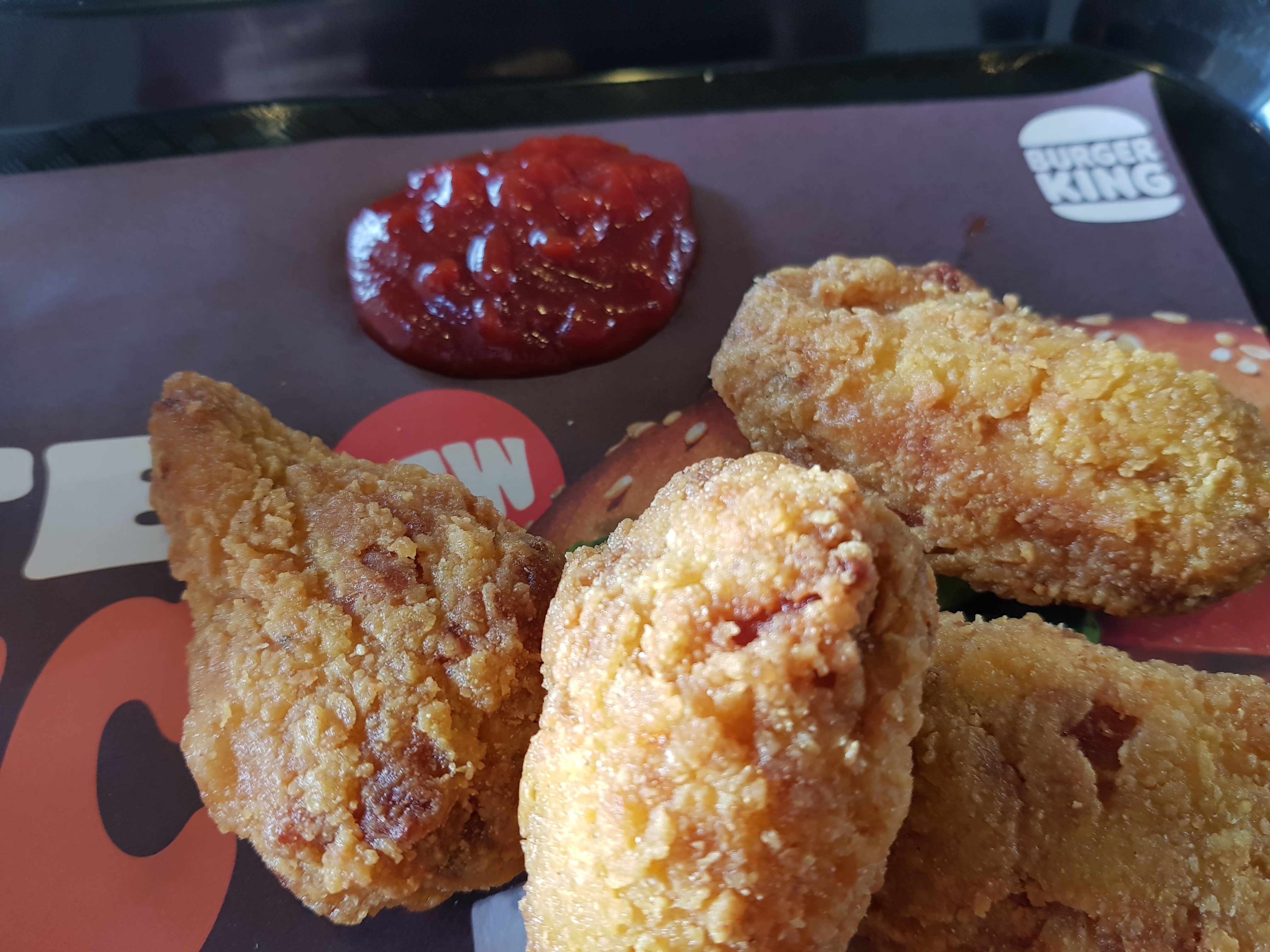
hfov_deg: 67.3
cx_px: 635
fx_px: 954
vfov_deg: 53.1
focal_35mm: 26
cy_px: 476
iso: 125
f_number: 1.7
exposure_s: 1/60
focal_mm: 4.3
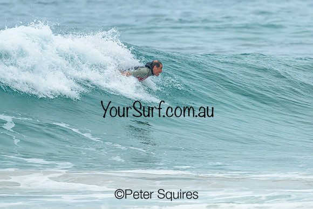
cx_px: 156
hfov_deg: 1.9
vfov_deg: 1.2
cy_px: 71
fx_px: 9573
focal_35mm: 1101
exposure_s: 1/2500
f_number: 6.3
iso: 1000
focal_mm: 800
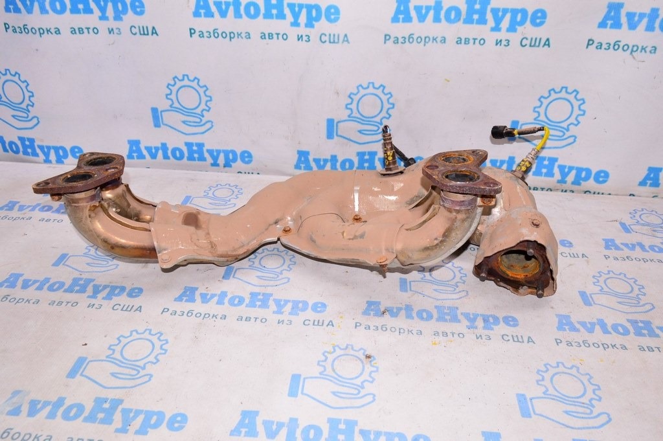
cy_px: 220
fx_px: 497
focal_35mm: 27
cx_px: 332
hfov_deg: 67.4
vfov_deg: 47.9
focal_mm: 18
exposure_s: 1/160
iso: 1600
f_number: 8
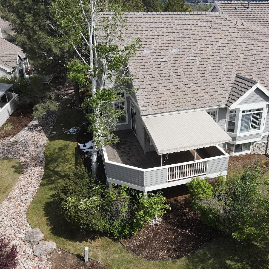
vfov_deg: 55.6
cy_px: 137
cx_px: 168
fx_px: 255
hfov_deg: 55.0
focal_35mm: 29
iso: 100
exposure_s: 1/725
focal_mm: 4.5
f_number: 2.8
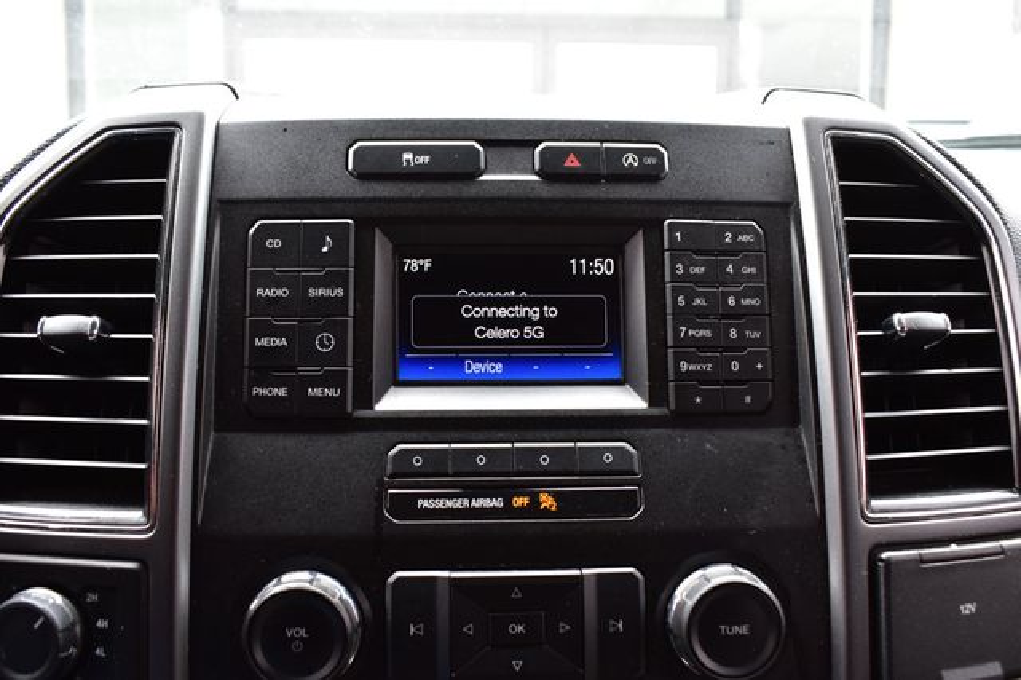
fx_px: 935
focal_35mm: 33
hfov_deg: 57.2
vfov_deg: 39.9
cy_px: 340
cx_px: 510
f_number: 6.3
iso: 400
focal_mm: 22
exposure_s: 1/20
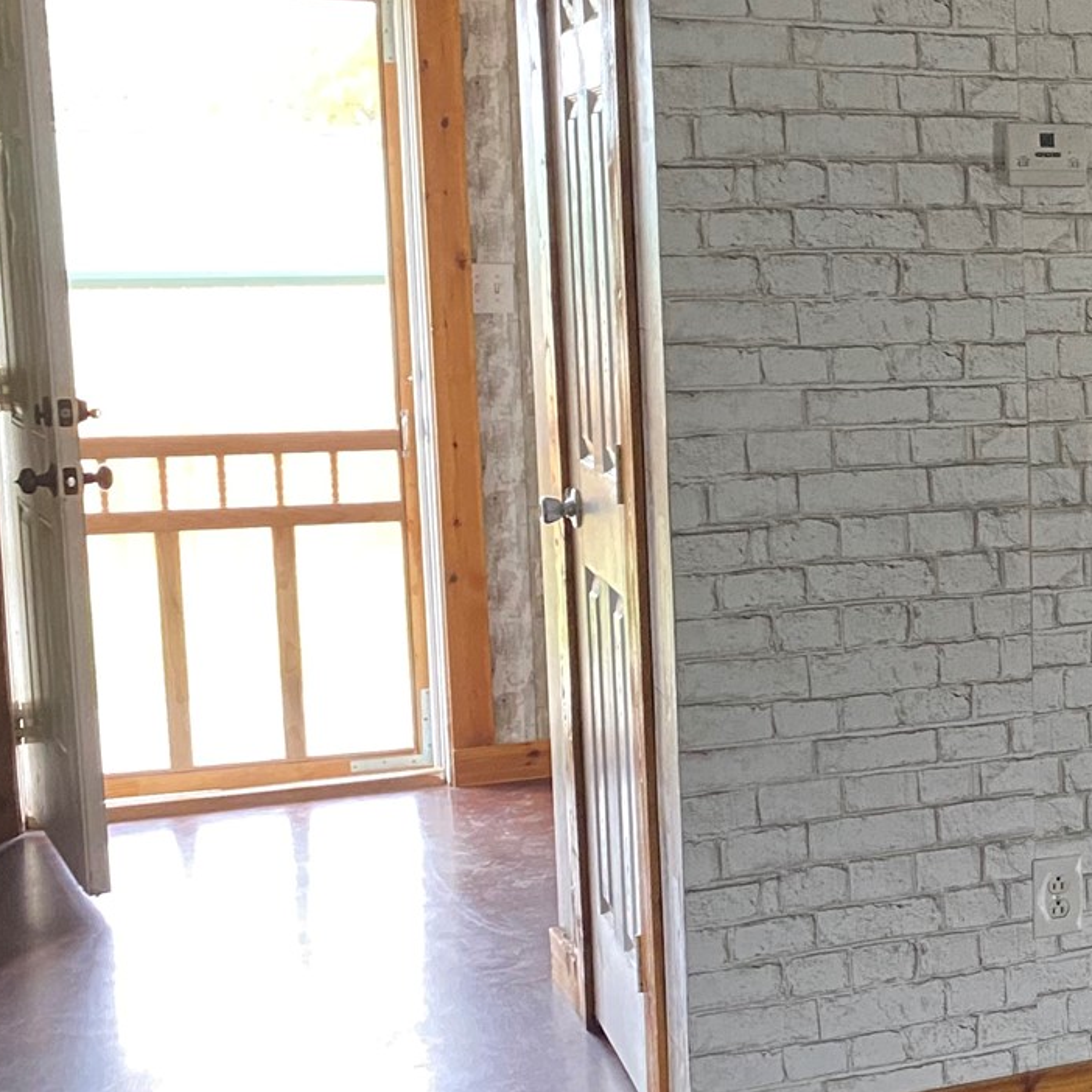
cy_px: 470
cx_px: 1496
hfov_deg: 22.4
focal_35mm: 67
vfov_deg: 25.7
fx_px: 2391
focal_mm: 4.25
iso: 500
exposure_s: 1/49
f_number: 1.8
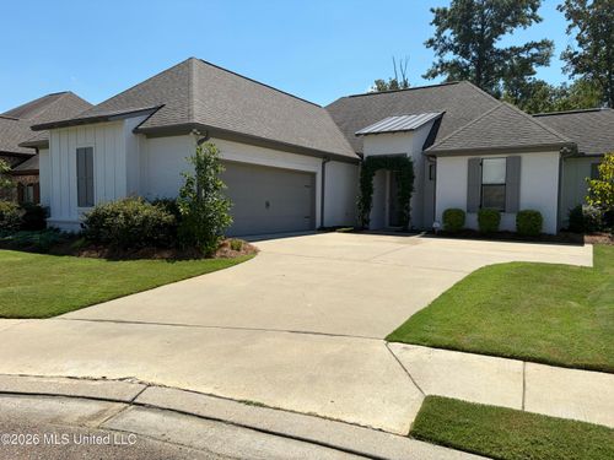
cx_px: 307
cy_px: 230
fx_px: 461
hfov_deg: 67.3
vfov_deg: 53.1
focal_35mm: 26
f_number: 1.6
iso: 50
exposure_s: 1/4329
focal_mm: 5.96
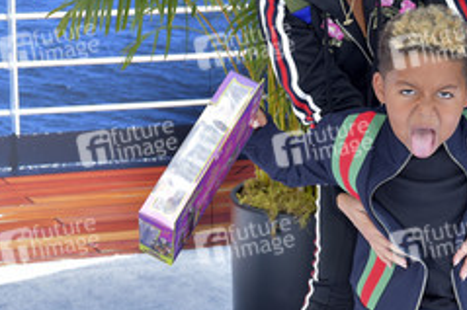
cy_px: 96
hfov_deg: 20.8
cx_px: 270
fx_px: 1270
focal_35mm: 98
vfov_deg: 13.9
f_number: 6.3
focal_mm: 52
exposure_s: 1/250
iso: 200
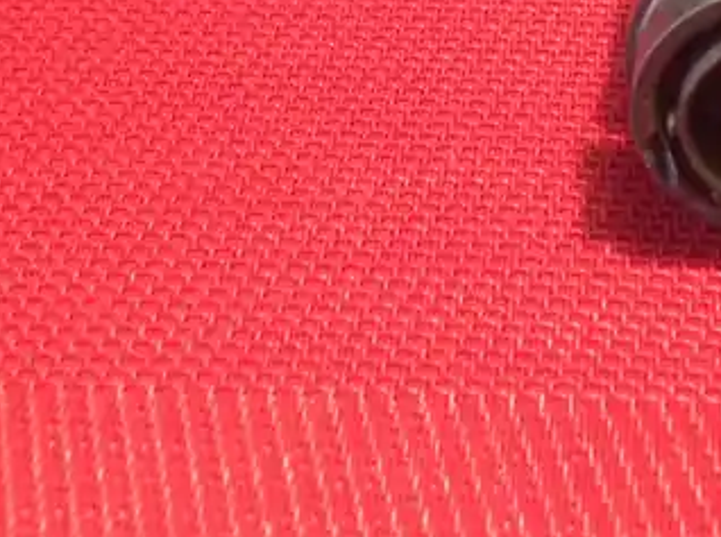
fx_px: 2286
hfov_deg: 17.7
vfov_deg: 13.3
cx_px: 599
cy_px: 43
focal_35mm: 110
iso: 200
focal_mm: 4.28
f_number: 2.4
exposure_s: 1/17
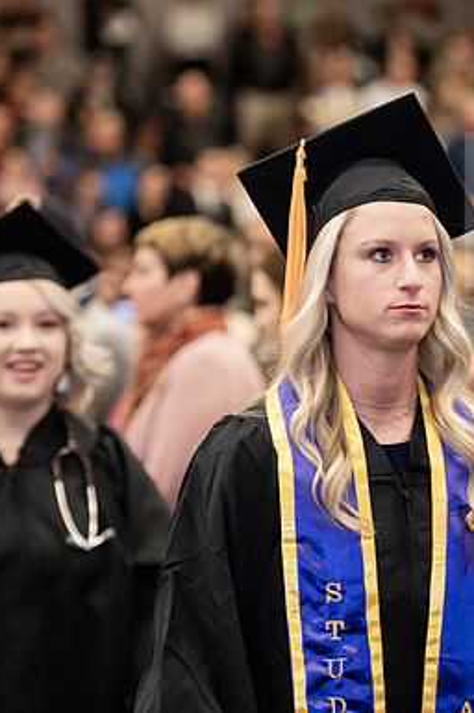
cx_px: 409
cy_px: 356
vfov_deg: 11.4
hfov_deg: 7.6
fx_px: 3581
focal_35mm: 181
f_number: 3.2
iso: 2000
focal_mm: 120
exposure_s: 1/200
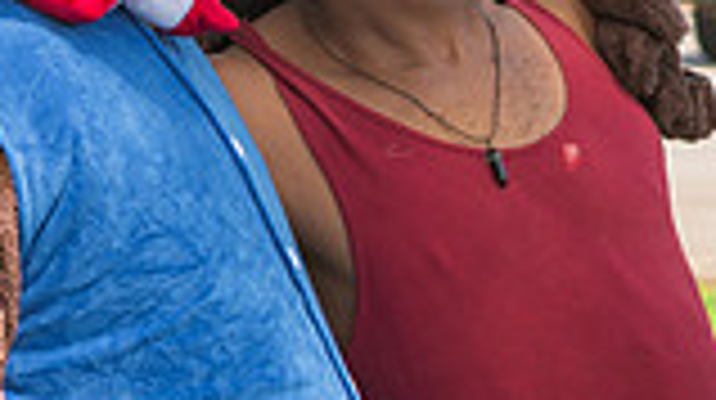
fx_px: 4343
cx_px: 121
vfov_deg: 5.3
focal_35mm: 229
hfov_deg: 9.4
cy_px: 19
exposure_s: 1/250
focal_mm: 50
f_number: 5.6
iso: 140
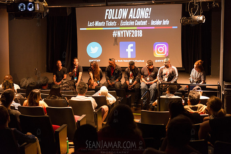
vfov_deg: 24.6
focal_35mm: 55
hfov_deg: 36.2
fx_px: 353
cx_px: 116
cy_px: 77
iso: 2500
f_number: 4
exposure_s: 1/50
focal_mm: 55
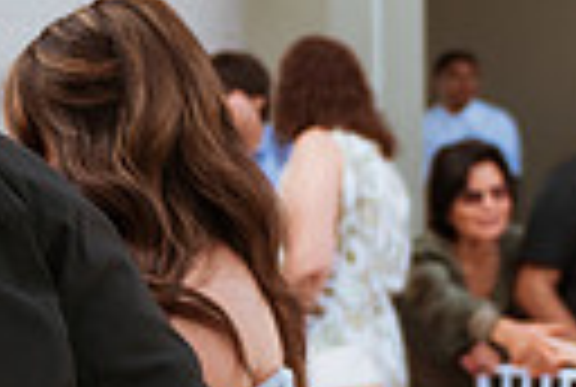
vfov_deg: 8.7
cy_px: 241
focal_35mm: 158
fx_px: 2534
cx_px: -140
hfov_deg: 12.6
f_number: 2.8
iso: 100
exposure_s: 1/800
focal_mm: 35
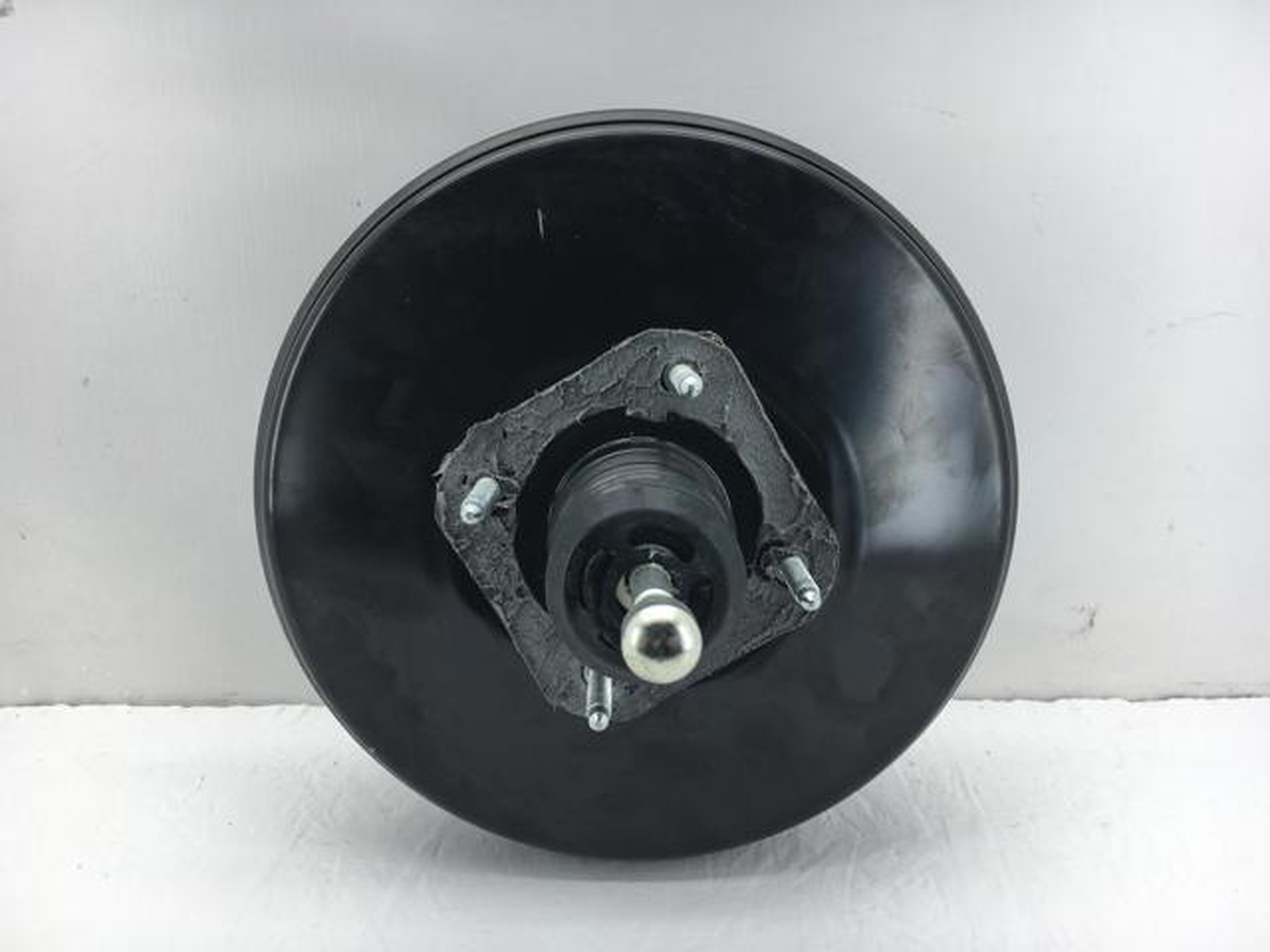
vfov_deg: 48.2
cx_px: 635
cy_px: 476
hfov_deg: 61.7
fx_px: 1064
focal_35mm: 29
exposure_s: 1/107
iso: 25
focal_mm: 4.15
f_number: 2.2
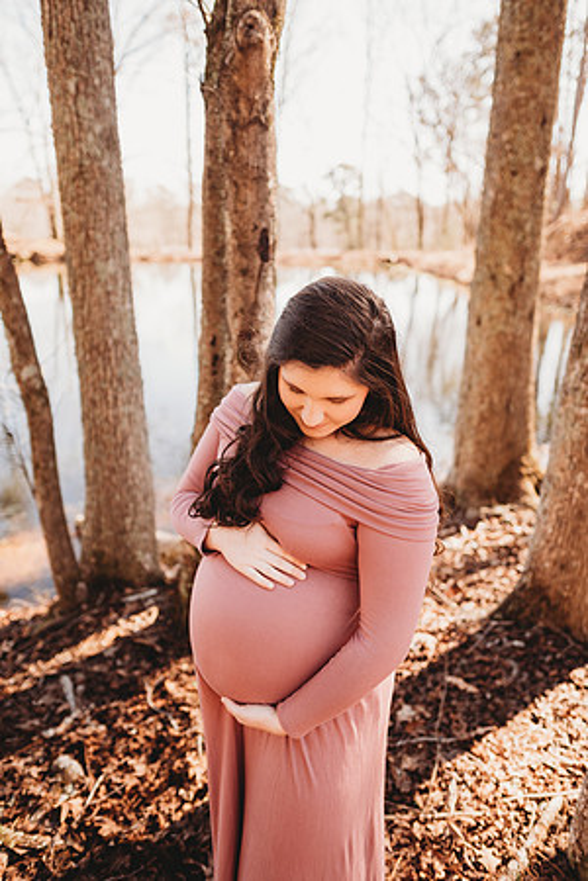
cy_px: 440
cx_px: 294
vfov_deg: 73.7
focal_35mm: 24
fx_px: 588
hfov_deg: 53.1
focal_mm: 24
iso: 100
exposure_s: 1/250
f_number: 2.2
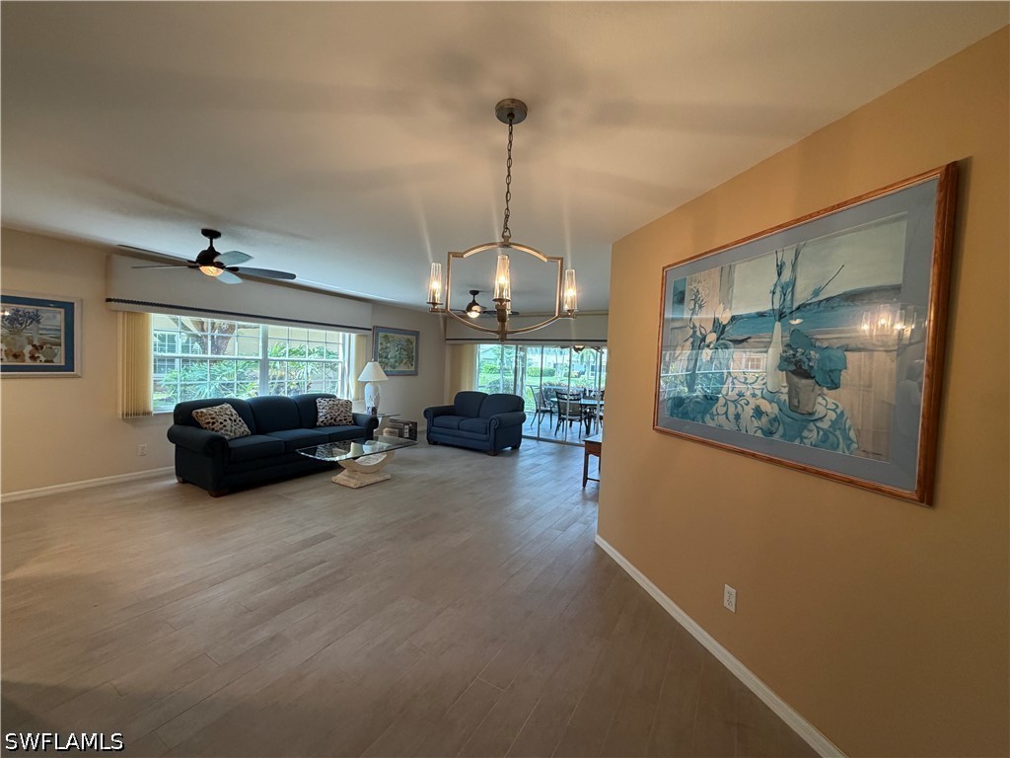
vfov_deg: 85.7
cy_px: 379
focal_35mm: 14
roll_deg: -2.2
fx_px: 408
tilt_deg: -1.6
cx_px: 505
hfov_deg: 102.1
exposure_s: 1/120
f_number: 2.2
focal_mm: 2.22
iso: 250
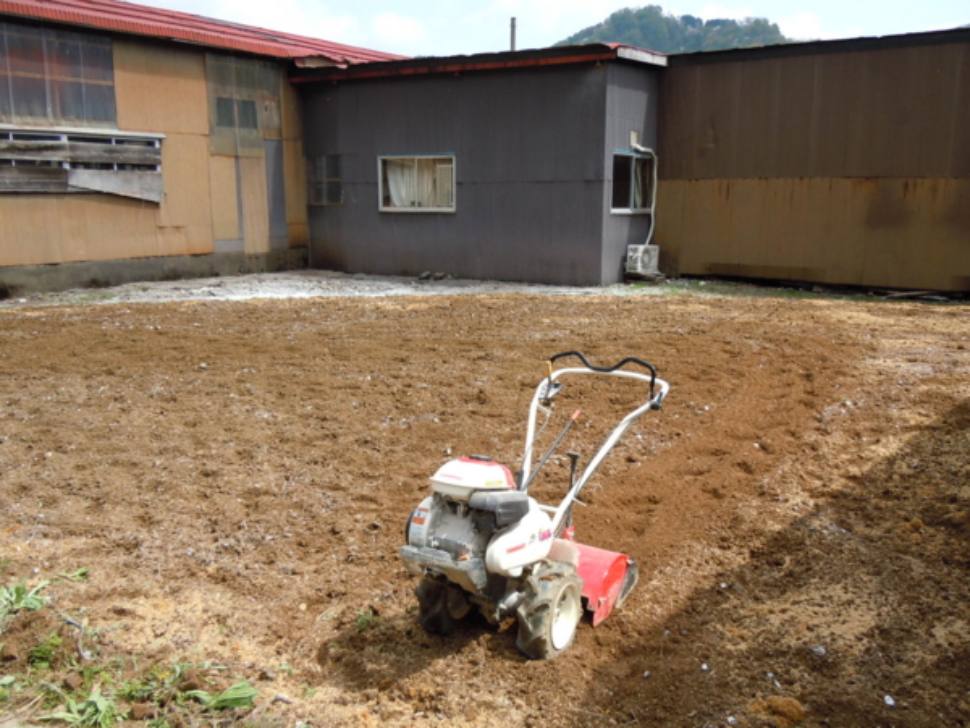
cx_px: 485
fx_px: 841
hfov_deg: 60.0
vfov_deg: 46.8
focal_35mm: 30
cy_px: 364
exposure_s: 1/500
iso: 100
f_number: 3.5
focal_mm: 5.4
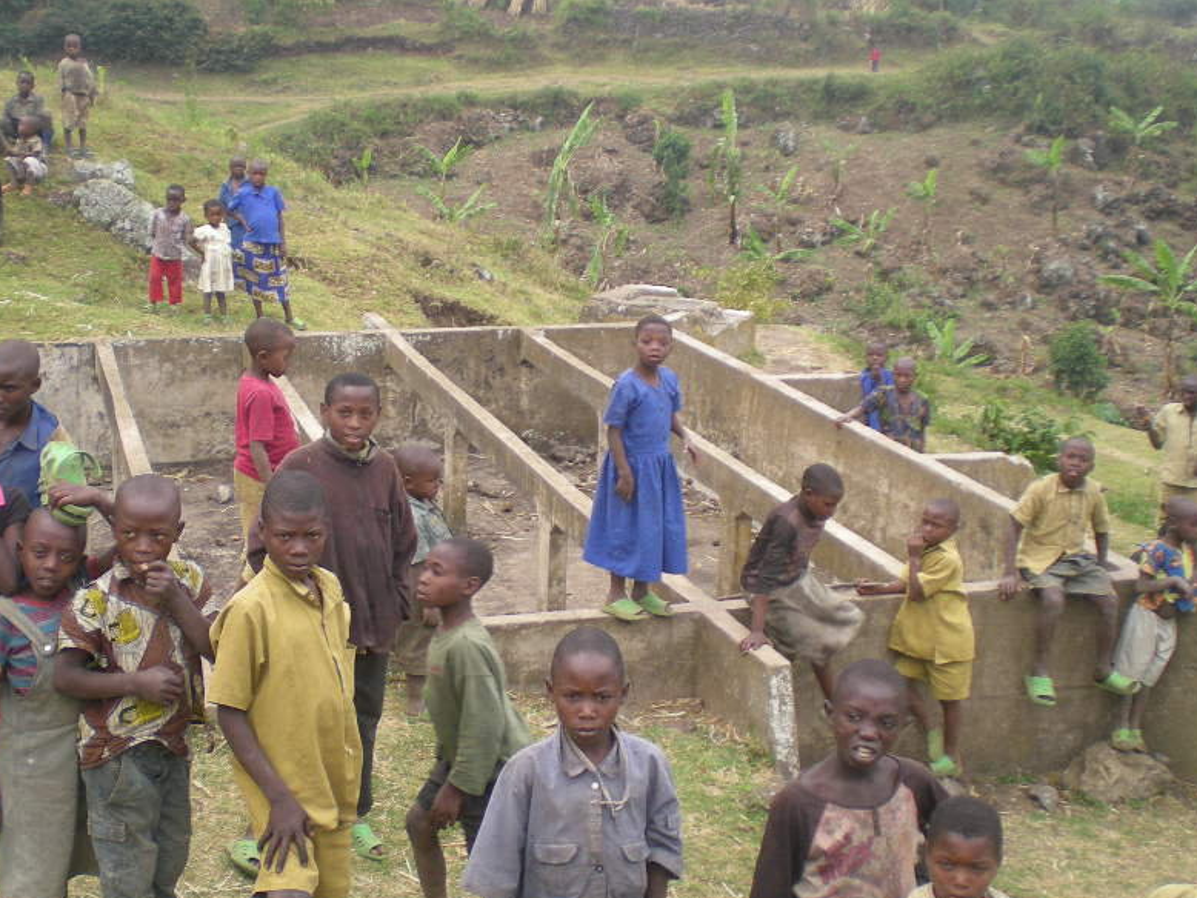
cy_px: 380
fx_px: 1730
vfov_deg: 29.1
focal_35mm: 50
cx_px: 480
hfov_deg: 38.0
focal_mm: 6.3
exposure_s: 1/126
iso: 58
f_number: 3.1
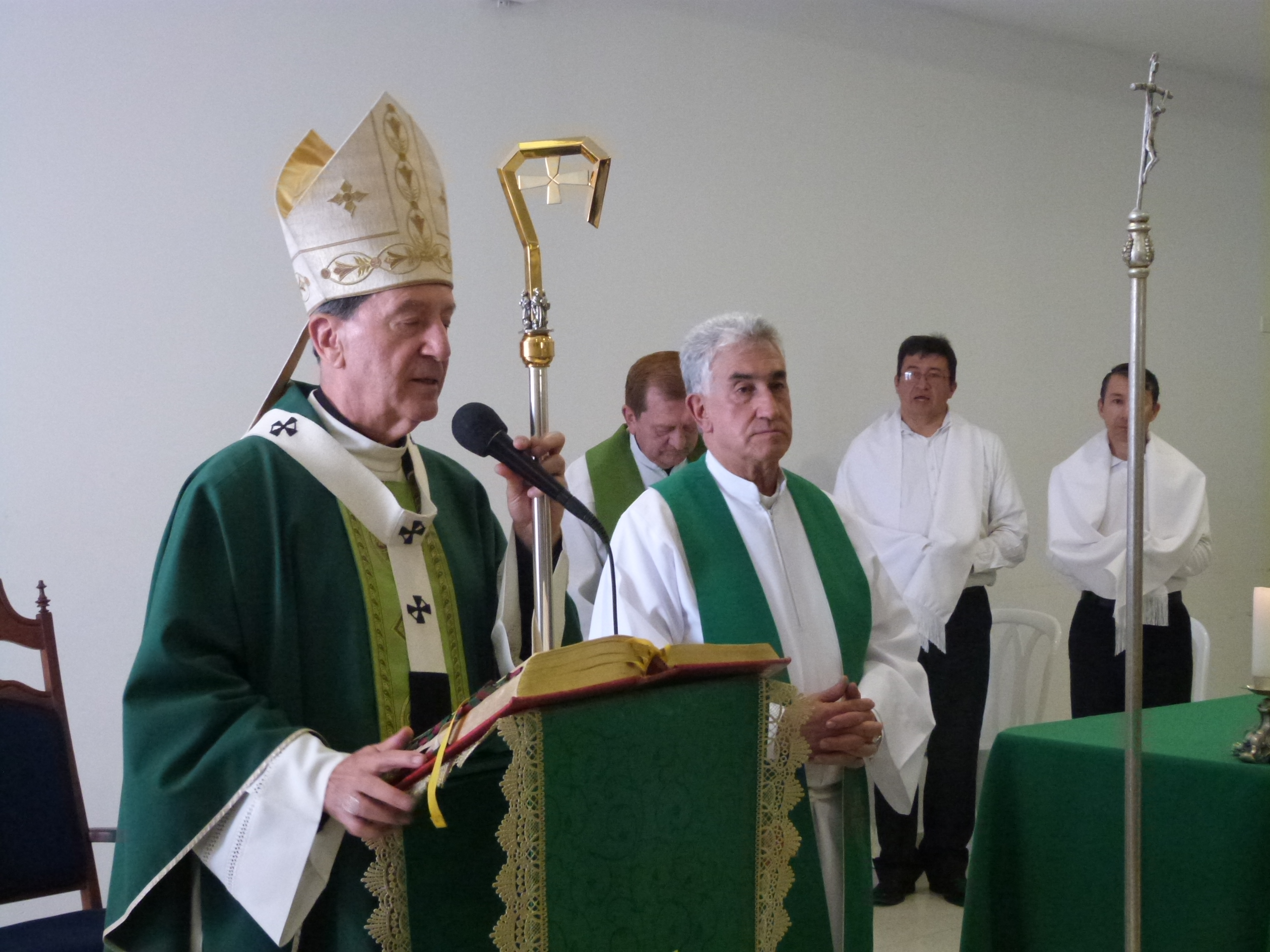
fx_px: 2055
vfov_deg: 26.1
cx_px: 635
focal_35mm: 56
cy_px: 476
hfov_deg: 34.3
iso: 800
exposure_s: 1/30
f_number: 3.2
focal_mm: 10
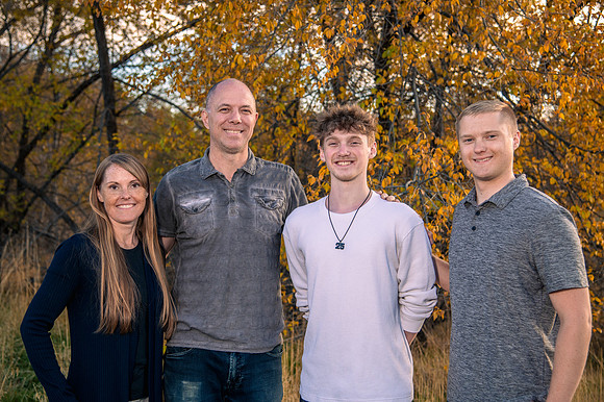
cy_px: 193
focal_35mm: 54
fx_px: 909
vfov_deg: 24.9
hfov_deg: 36.8
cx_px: 290
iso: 400
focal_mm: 52
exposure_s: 1/500
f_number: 4.5
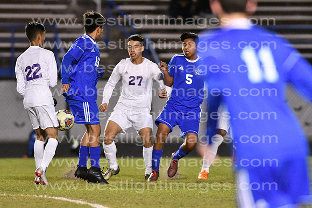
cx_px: 156
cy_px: 104
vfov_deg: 3.1
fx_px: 3901
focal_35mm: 450
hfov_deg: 4.6
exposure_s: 1/800
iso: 10000
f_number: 3.2
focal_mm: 300
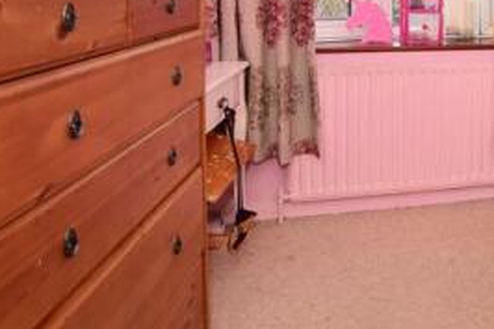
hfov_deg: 39.8
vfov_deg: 32.7
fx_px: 507
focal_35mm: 37
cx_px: 570
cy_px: -8
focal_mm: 10
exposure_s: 1/50
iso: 400
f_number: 13
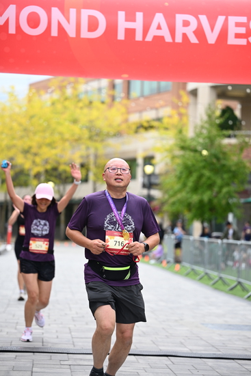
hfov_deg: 14.1
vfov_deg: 21.0
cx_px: 126
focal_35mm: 97
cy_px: 188
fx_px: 1014
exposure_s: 1/2000
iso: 640
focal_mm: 97
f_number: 2.8
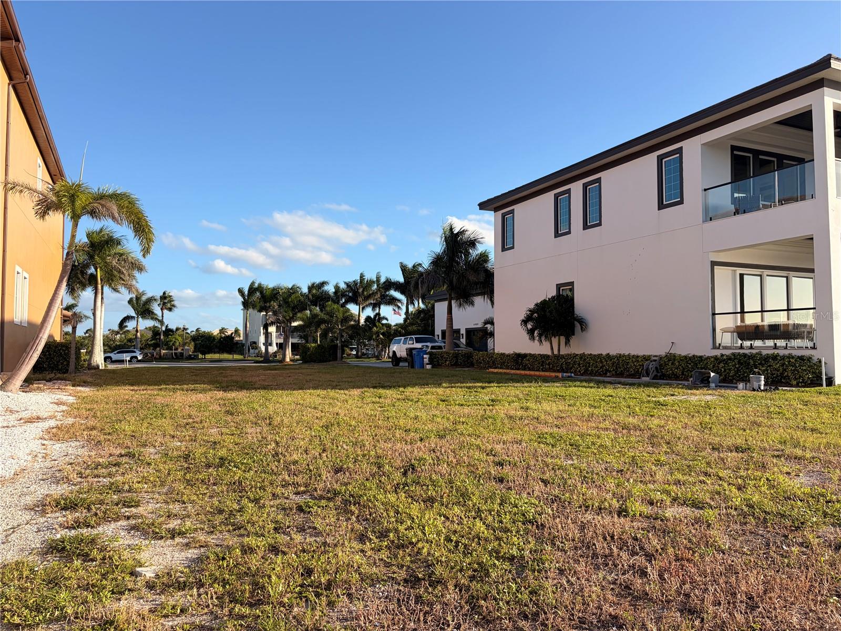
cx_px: 420
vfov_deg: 53.1
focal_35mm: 26
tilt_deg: +3.1
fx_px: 632
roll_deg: +0.1
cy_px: 316
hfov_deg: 67.3
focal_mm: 5.96
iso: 50
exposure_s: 1/2451
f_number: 1.6
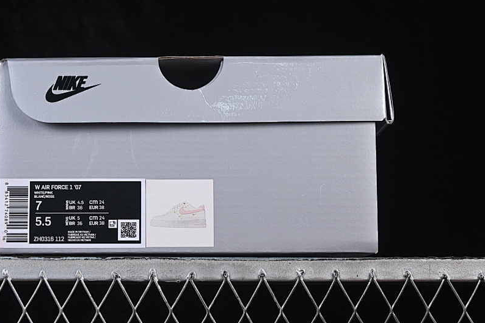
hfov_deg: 20.0
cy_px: 120
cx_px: 197
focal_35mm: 102
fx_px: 1374
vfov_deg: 13.4
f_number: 8
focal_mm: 50
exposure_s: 1/80
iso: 160
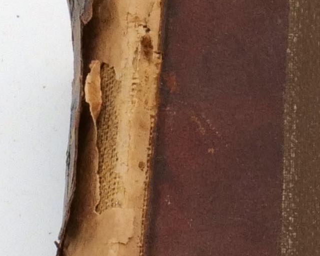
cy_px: 530
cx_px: 480
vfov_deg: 3.5
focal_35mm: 439
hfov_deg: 4.4
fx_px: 4158
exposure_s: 1/80
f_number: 22
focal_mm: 50
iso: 2000
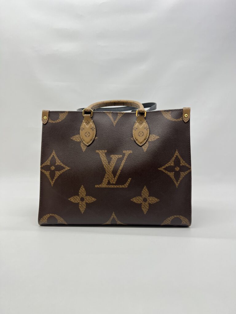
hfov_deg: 53.1
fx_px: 236
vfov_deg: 67.3
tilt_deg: -8.5
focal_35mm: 26
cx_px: 118
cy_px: 157
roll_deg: -0.5
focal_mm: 5.7
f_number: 1.5
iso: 32
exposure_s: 1/100
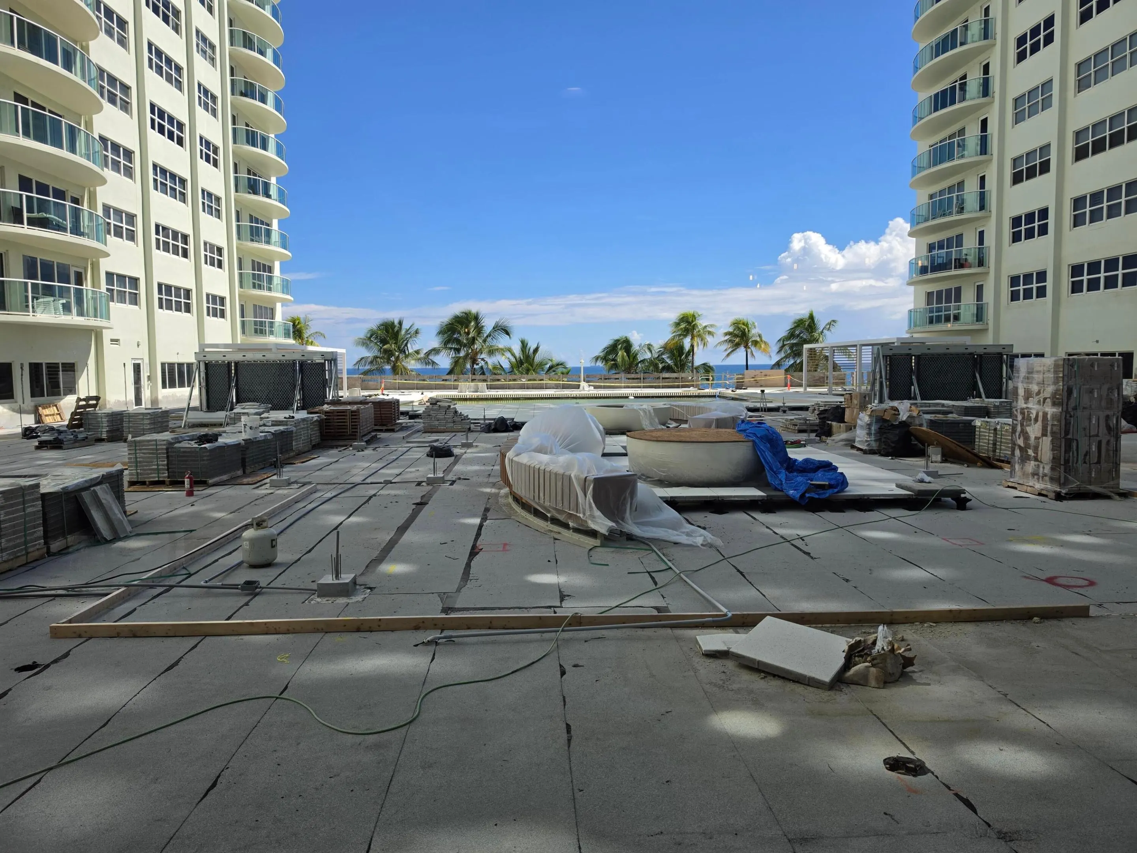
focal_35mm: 23
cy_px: 426
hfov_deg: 73.9
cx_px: 568
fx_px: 755
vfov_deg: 58.9
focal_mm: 6.5
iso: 64
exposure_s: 1/3220
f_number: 1.4
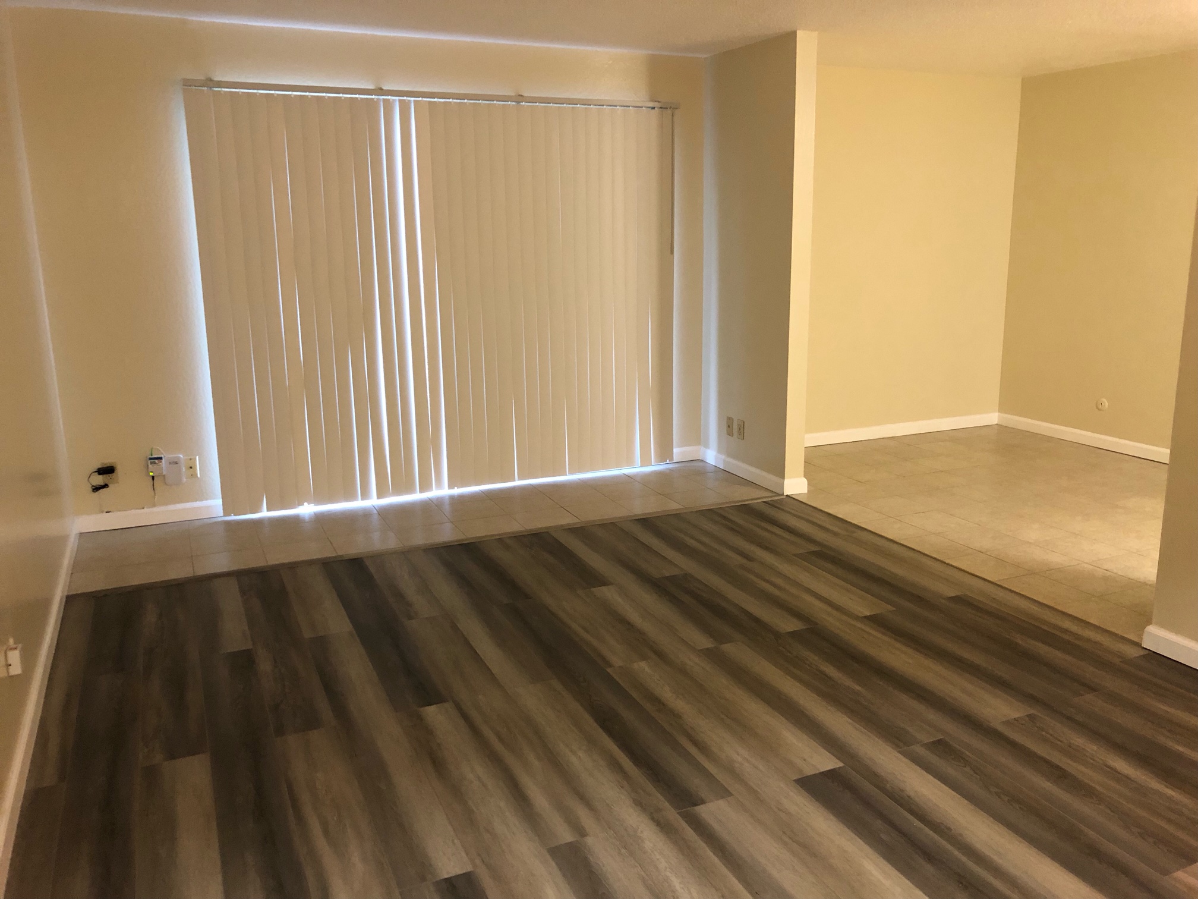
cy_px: 450
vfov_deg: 49.7
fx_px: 969
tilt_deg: -12.9
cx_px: 599
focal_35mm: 28
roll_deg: -0.5
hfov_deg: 63.4
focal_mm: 3.99
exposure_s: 1/11
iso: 100
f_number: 1.8
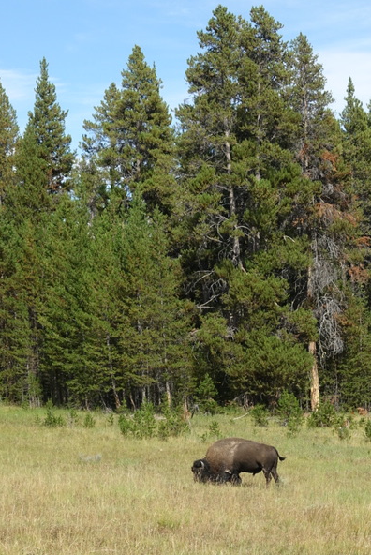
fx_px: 1496
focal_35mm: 97
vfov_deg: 21.0
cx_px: 230
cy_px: 322
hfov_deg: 14.1
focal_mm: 19.29
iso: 125
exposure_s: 1/320
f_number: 5.6
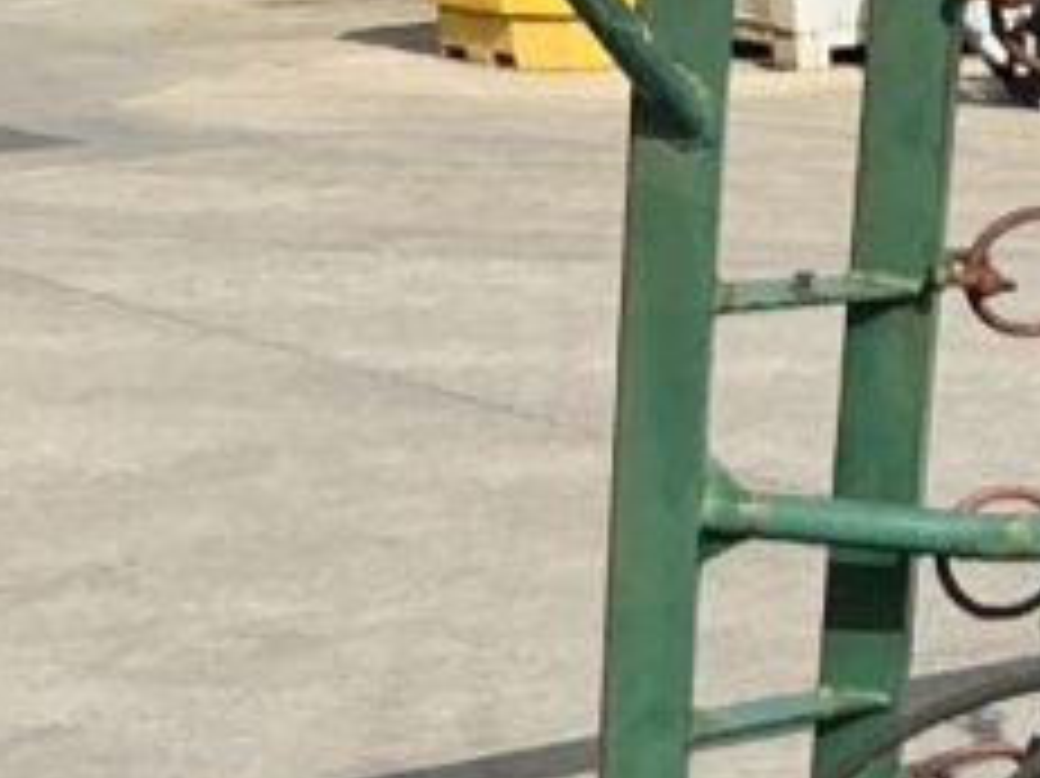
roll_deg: -1.6
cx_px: 2278
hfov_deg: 13.1
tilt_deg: -15.4
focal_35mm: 124
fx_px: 3724
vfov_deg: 11.8
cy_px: 747
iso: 25
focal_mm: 3
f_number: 1.8
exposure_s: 1/2427
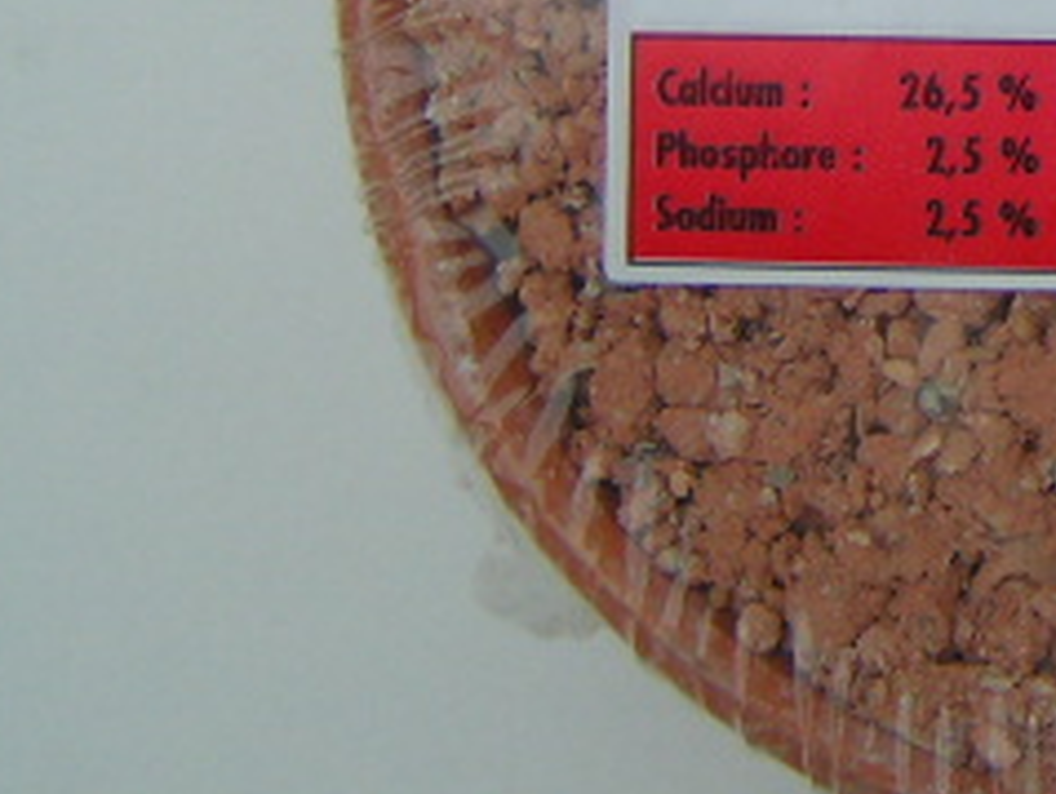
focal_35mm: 102
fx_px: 3115
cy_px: -53
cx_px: 1282
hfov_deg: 18.2
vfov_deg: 14.2
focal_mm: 5.8
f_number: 2.8
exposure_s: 1/800
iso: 50
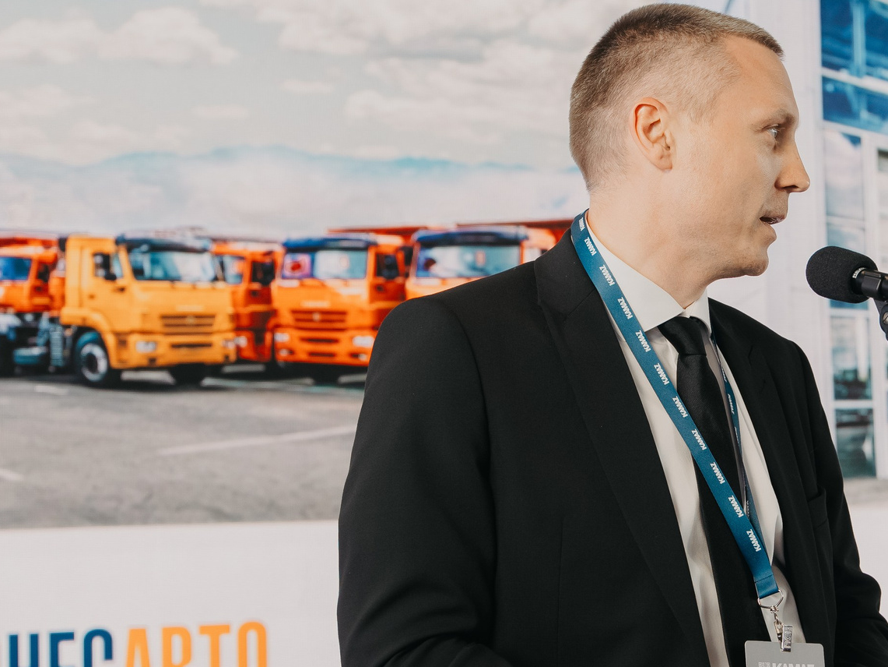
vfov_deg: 12.0
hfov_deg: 15.9
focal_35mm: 123
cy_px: 391
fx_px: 3156
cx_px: 674
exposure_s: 1/125
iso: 500
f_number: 4
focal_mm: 57
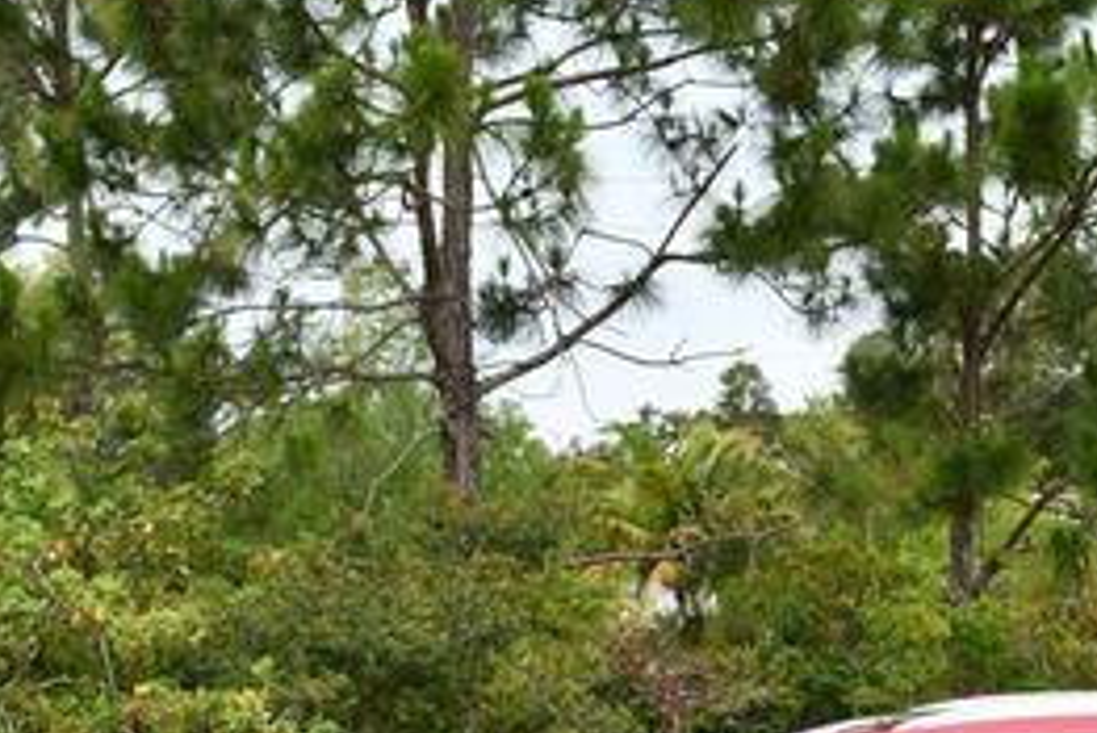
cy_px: 834
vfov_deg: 9.9
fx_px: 4177
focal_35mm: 137
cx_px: 963
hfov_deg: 14.8
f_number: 8
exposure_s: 1/250
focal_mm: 28
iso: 200
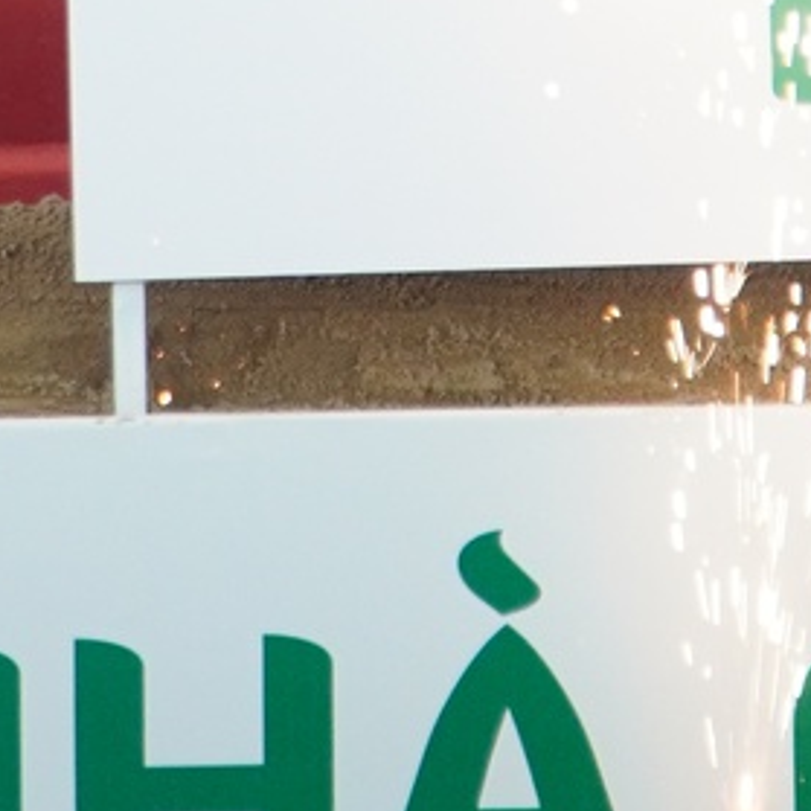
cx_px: 642
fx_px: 5805
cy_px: -647
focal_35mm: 219
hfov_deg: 8.0
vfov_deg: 7.7
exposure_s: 1/640
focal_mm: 24
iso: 800
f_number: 4.5
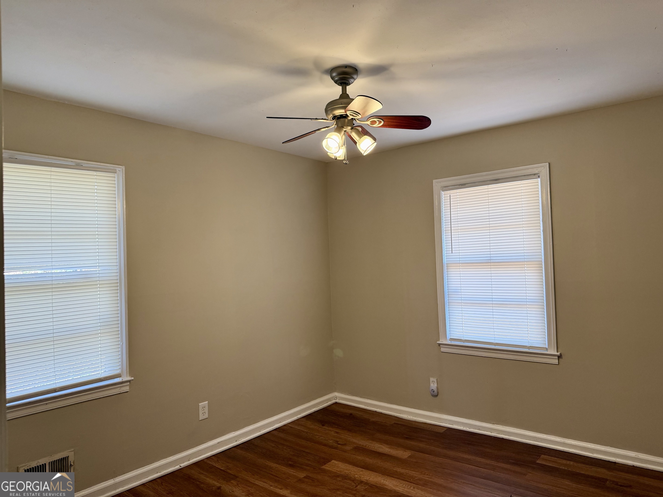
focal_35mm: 24
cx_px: 332
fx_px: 460
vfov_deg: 56.8
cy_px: 248
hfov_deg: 71.6
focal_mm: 6.76
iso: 125
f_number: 1.78
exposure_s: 1/121
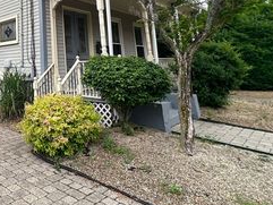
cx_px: 19
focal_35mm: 27
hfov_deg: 55.1
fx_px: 213
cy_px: 28
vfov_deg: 47.2
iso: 32
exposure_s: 1/224
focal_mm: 1.57
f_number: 1.8
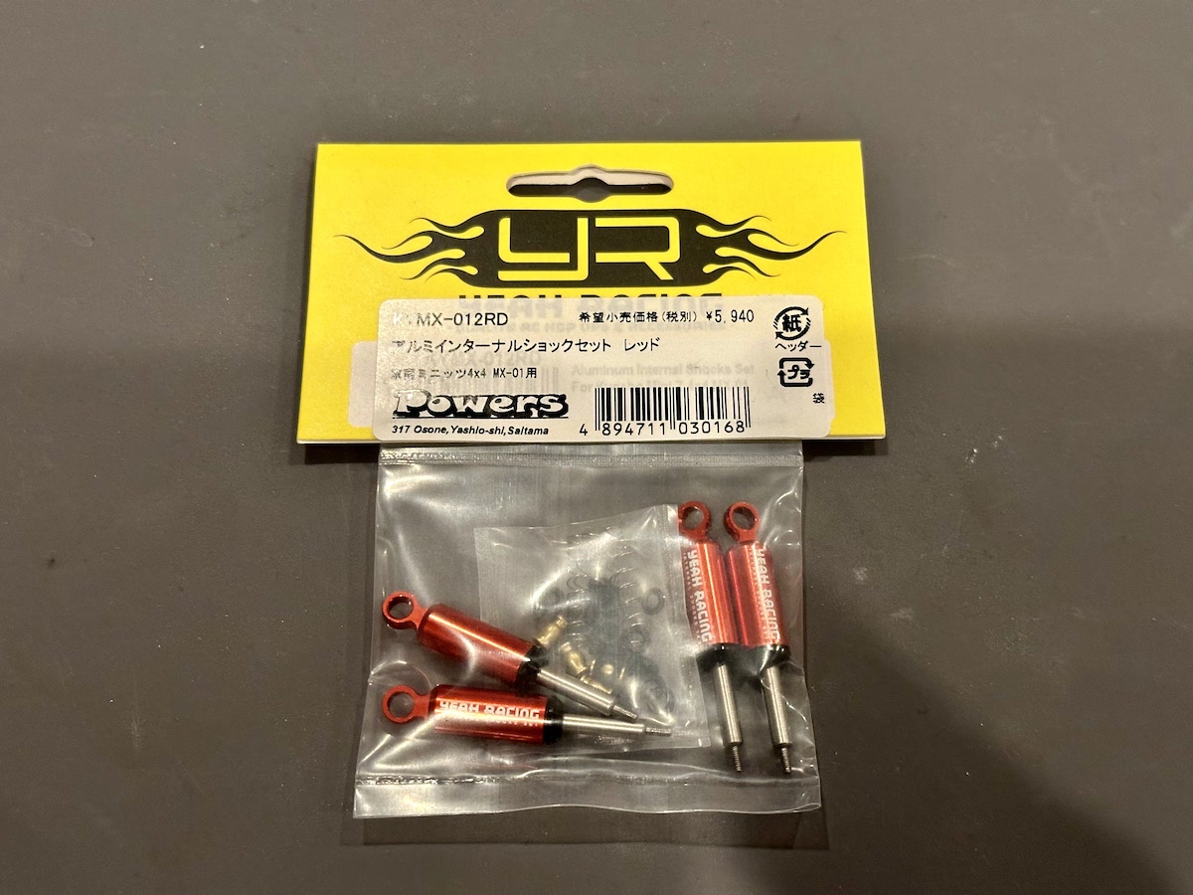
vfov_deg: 30.3
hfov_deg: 39.7
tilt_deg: -66.1
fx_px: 1654
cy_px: 448
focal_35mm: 48
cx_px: 596
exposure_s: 1/33
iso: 250
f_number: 1.78
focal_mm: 6.86
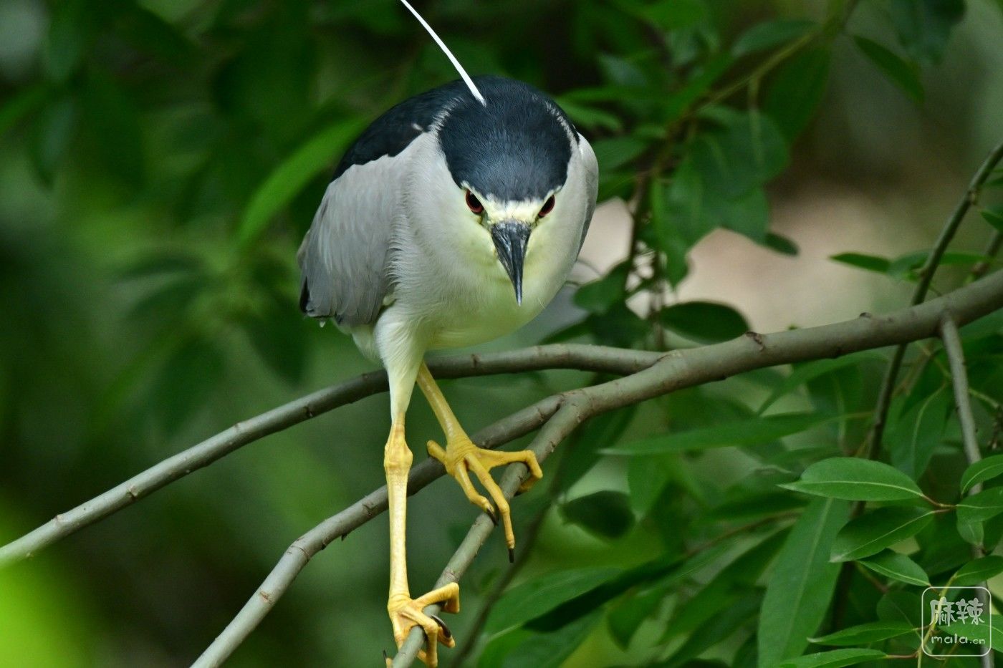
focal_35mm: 1050
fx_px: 29249
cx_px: 502
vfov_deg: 1.3
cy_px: 334
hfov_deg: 2.0
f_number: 8
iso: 1400
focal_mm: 700
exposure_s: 1/500
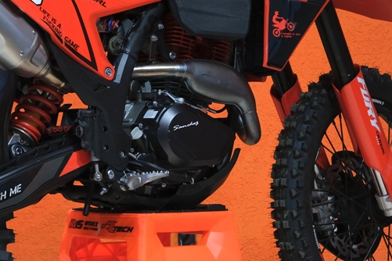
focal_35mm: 131
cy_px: 36
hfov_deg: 15.6
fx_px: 1426
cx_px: 113
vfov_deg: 10.4
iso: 1250
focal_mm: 27.5
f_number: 4
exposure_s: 1/100
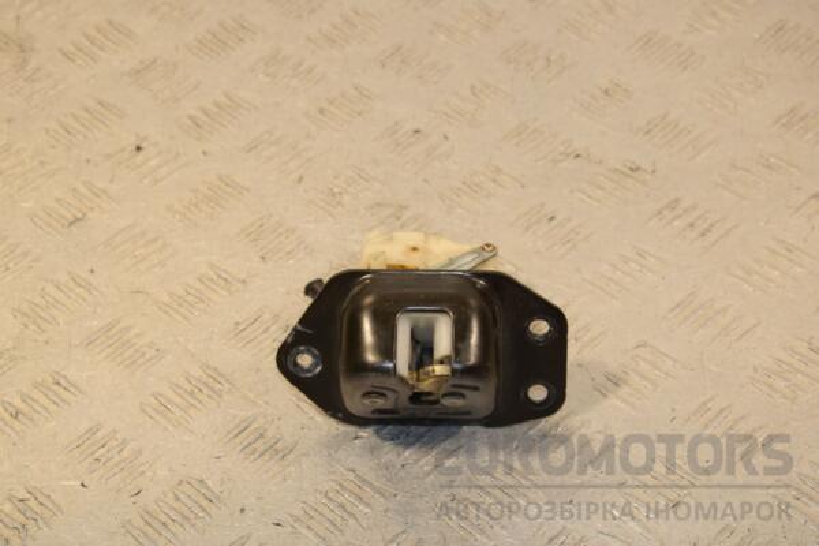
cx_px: 410
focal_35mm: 87
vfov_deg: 15.7
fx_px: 1979
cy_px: 273
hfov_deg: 23.4
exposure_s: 1/200
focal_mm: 58
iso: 800
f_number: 8
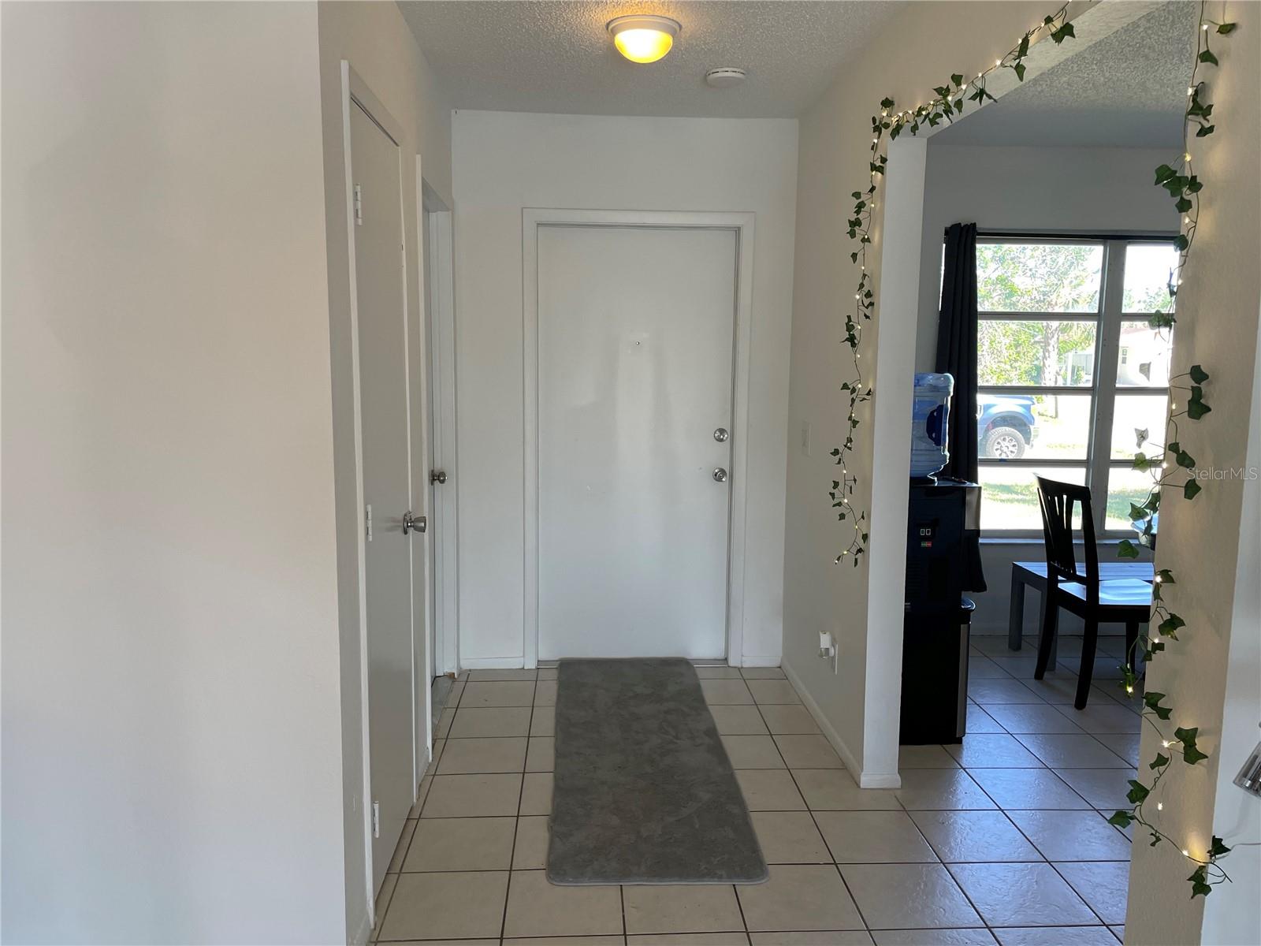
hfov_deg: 67.3
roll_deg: -0.6
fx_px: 947
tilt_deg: -7.1
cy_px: 473
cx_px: 630
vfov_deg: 53.1
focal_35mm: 26
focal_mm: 4.2
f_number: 1.6
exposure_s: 1/120
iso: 80
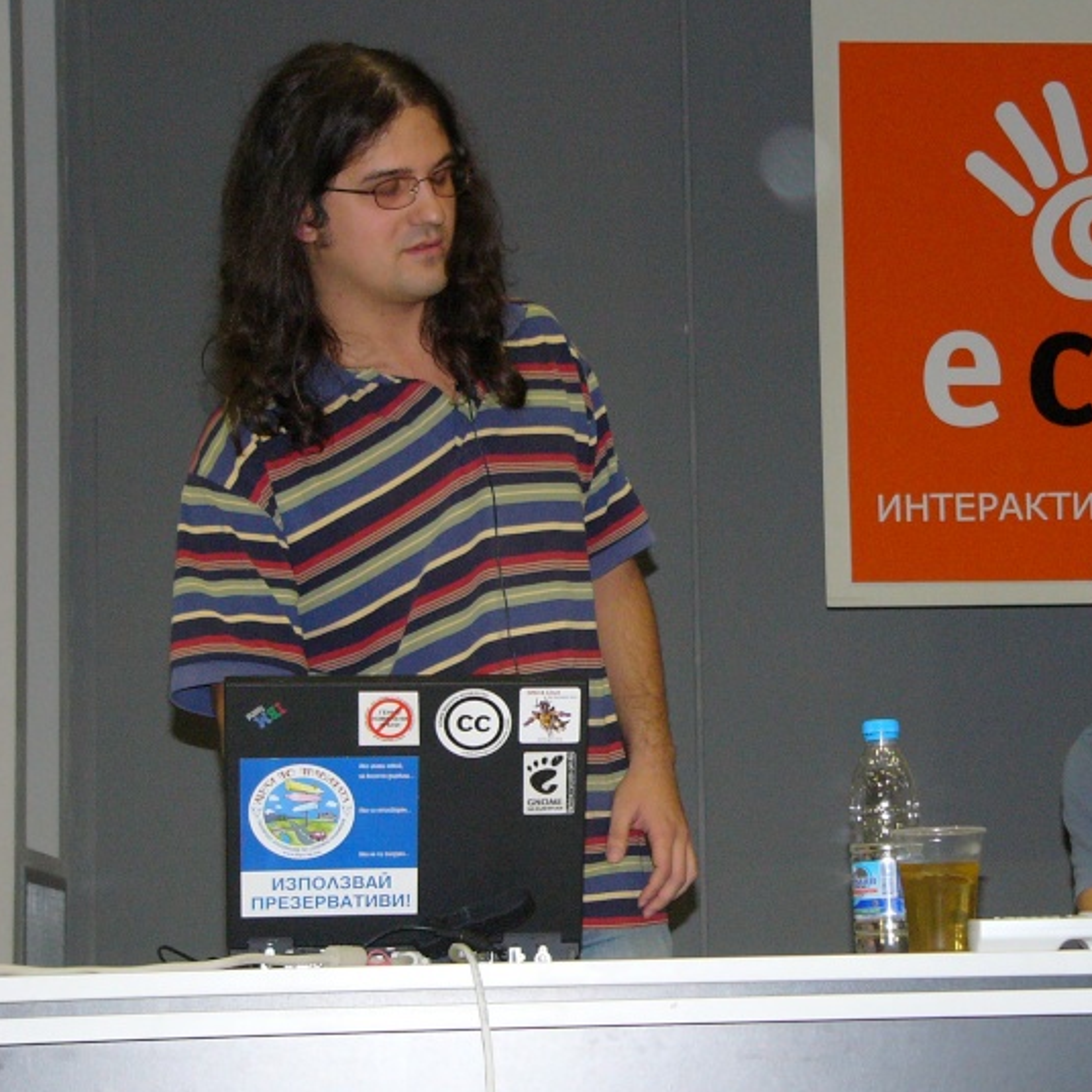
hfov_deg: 18.2
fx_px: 3391
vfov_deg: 18.3
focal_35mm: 95
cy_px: 583
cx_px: 811
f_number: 2.8
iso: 200
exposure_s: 1/80
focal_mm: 12
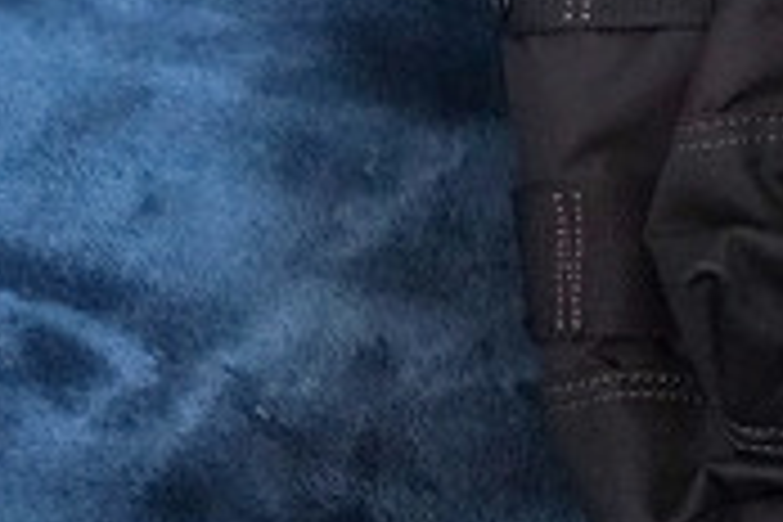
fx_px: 3154
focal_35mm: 145
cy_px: -180
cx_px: 1264
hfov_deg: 13.2
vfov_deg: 9.3
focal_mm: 35
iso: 6400
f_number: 3.5
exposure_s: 1/80
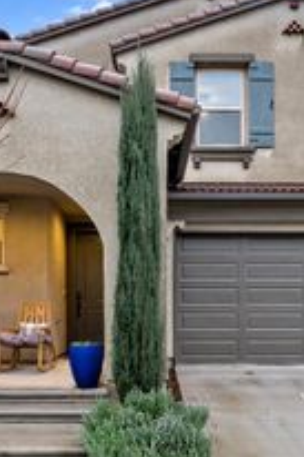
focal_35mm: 34
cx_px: 155
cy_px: 207
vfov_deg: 55.7
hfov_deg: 38.8
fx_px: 431
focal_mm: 14
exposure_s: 1/60
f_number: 4
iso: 500
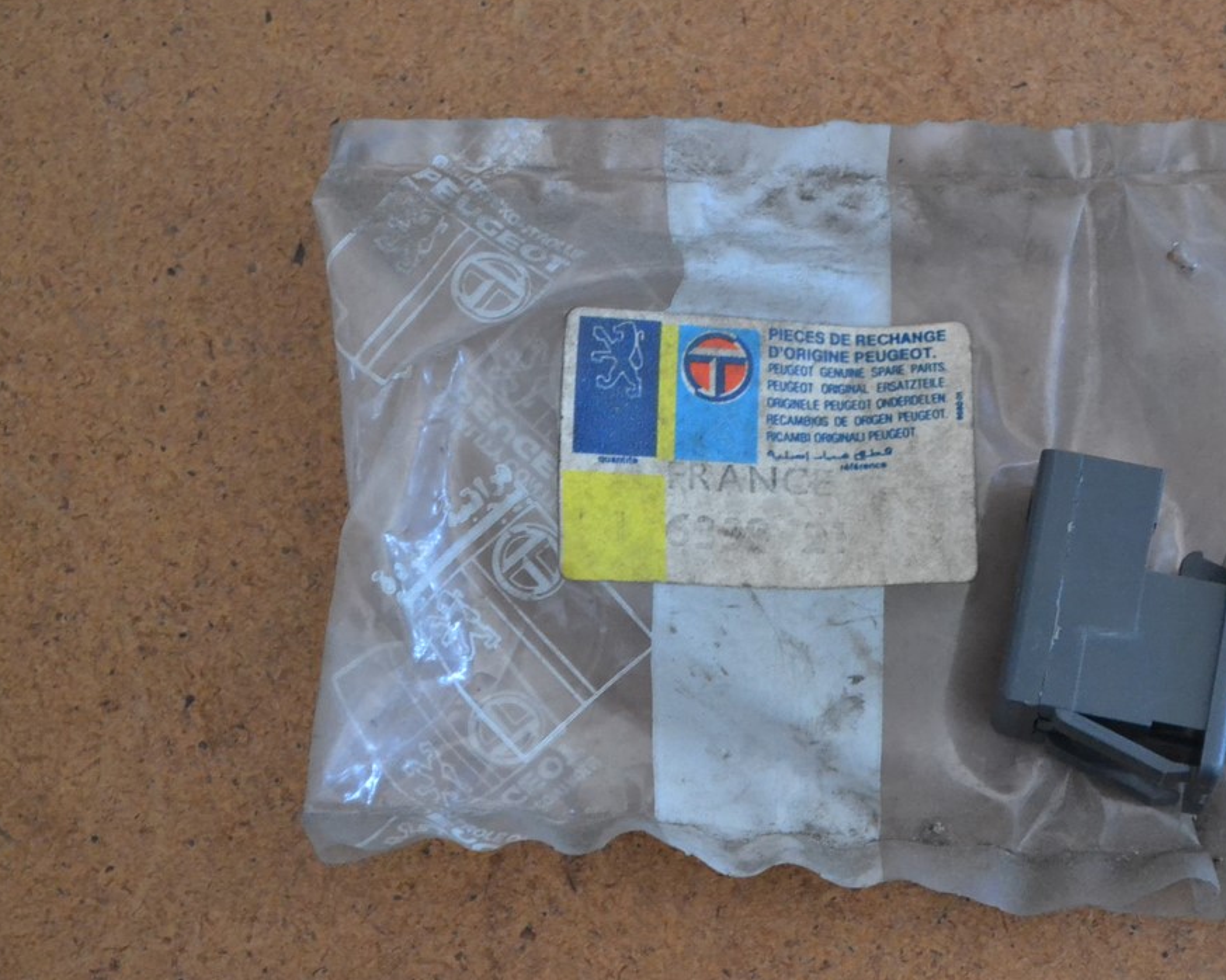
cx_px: 890
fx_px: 4343
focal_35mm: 120
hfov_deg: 16.0
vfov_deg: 12.9
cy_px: 545
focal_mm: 55
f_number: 5.6
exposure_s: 1/60
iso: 3200
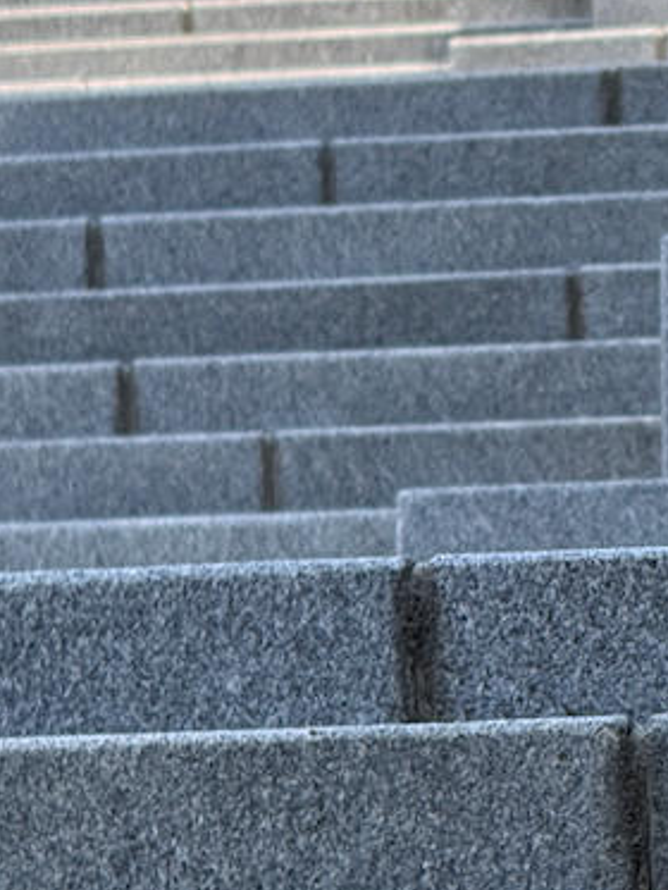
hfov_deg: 3.6
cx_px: 737
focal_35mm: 412
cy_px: -48
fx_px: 10595
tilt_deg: +11.9
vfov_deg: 4.8
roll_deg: -0.4
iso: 64
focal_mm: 15.66
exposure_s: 1/234
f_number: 2.8
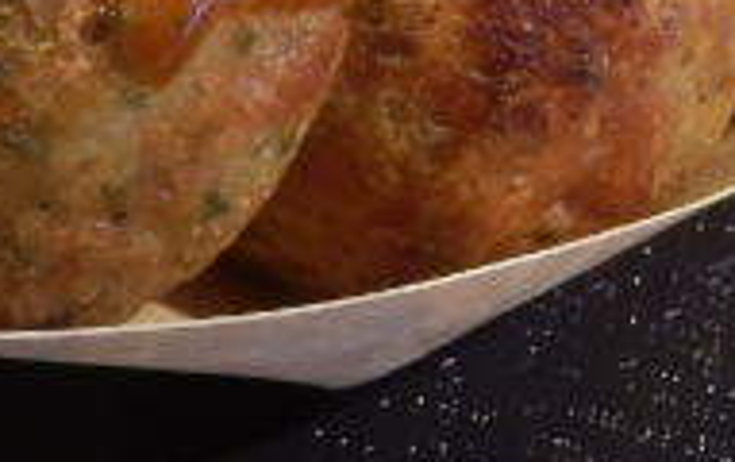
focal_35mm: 149
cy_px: -108
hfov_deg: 14.0
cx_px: 527
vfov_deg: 8.7
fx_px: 2989
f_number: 4
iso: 500
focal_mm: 7.4
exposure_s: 1/40
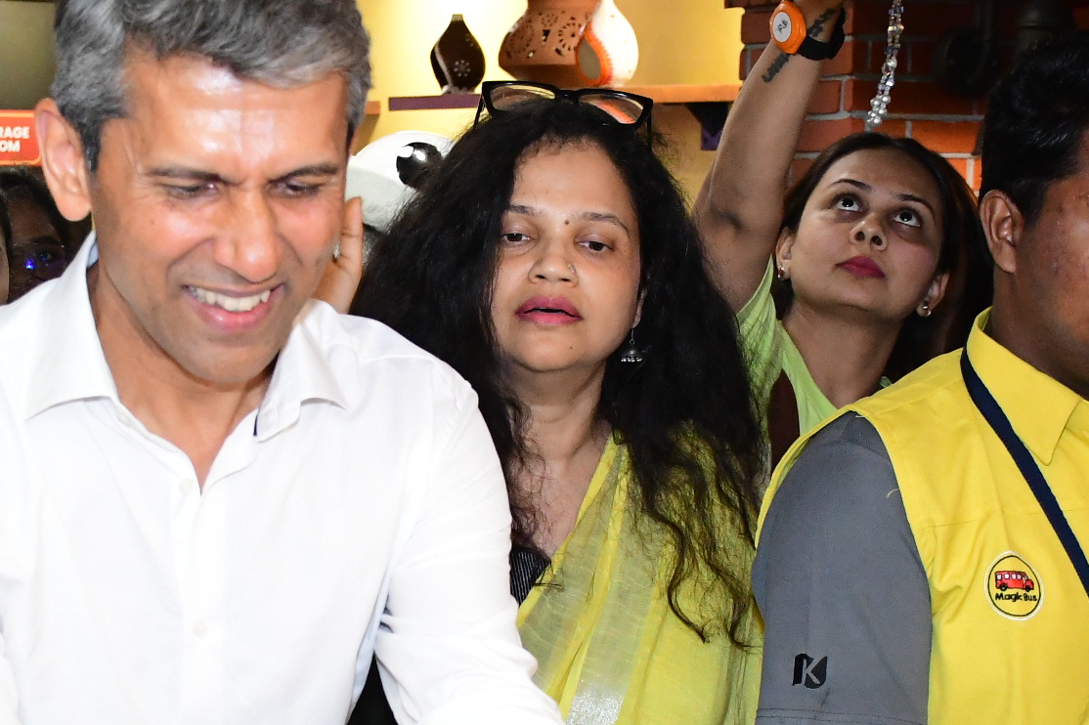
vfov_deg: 11.4
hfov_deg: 17.0
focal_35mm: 120
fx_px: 3629
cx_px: 302
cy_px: 568
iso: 3200
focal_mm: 32
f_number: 5
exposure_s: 1/200
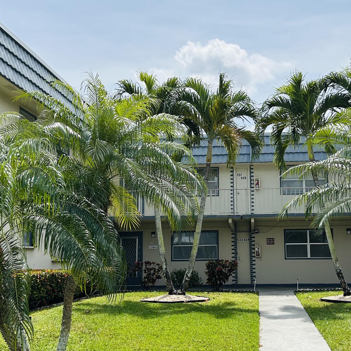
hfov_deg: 35.8
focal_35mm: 47
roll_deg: +1.1
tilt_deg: +7.6
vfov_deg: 36.1
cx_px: 229
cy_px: 185
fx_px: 539
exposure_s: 1/5319
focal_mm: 5.7
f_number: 1.5
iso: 50
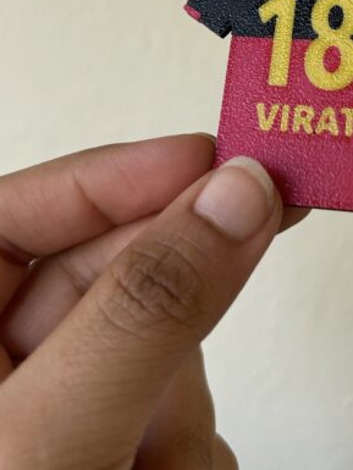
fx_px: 734
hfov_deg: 26.6
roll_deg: -1.8
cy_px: 26
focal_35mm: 54
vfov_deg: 33.2
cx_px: 281
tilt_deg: -5.0
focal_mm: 5.7
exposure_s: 1/377
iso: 50
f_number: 1.5
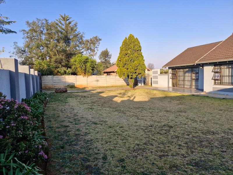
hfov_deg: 73.9
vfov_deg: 58.9
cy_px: 88
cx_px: 116
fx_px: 155
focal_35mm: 23
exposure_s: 1/622
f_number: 1.8
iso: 50
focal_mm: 5.54
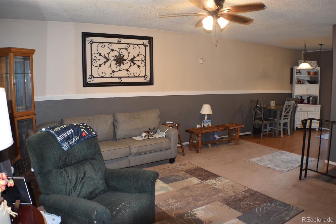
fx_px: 336
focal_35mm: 36
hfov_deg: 53.1
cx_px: 168
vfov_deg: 36.9
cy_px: 112
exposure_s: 1/60
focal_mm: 24
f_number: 4
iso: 900
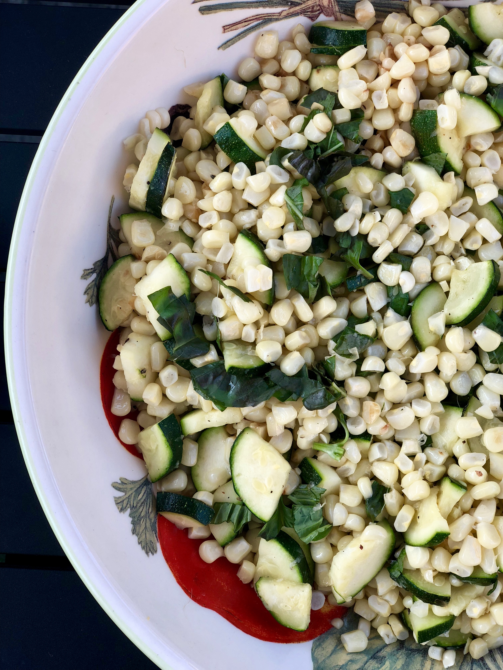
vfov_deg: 36.8
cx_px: 252
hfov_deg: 28.0
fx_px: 1007
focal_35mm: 52
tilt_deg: -87.2
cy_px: 335
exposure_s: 1/60
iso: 25
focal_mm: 6
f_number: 2.4
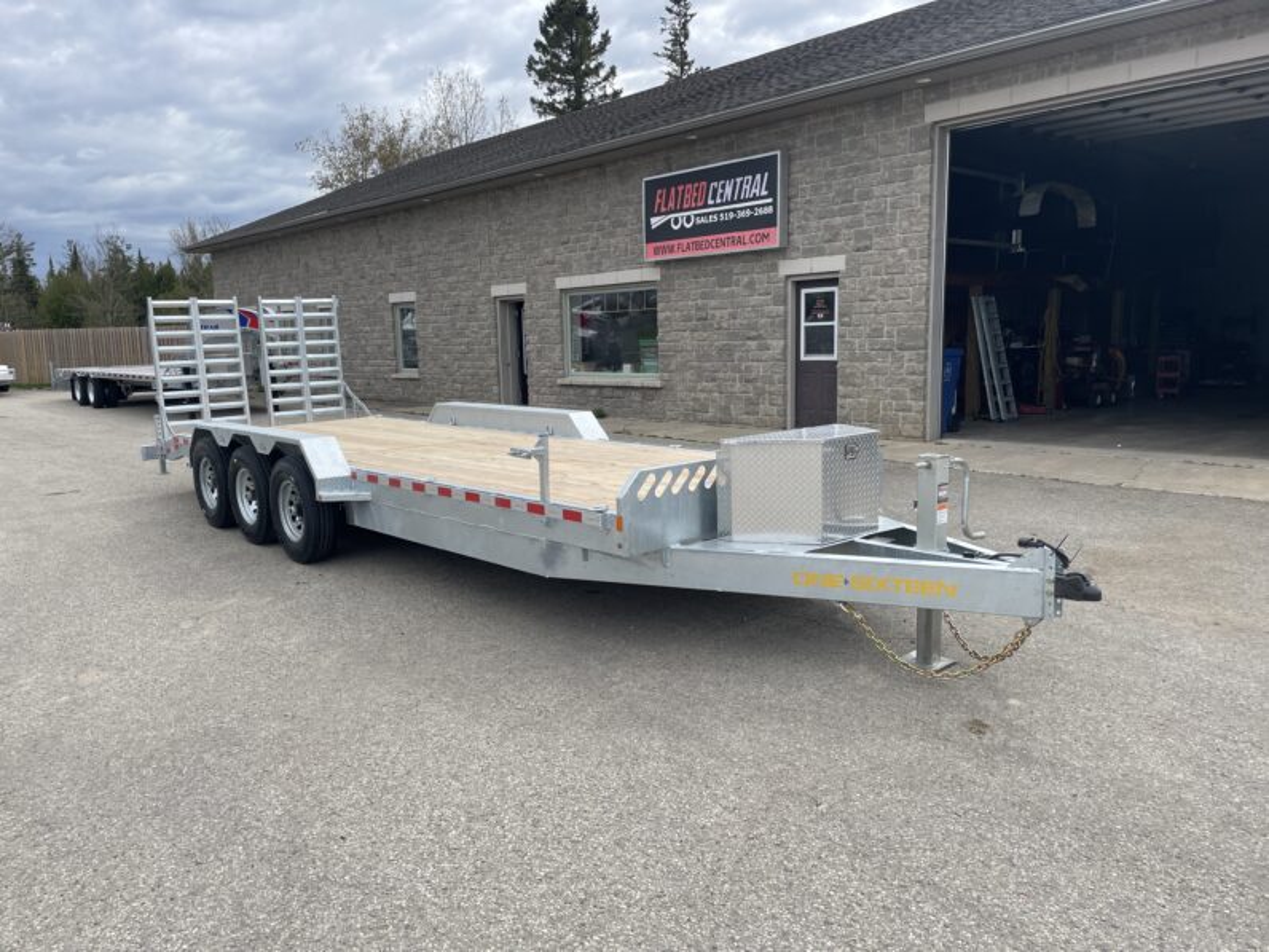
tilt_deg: -6.6
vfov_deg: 53.1
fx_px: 953
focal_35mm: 26
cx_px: 634
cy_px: 476
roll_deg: +0.8
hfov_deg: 67.3
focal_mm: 4.2
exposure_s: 1/2174
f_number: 1.6
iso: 32
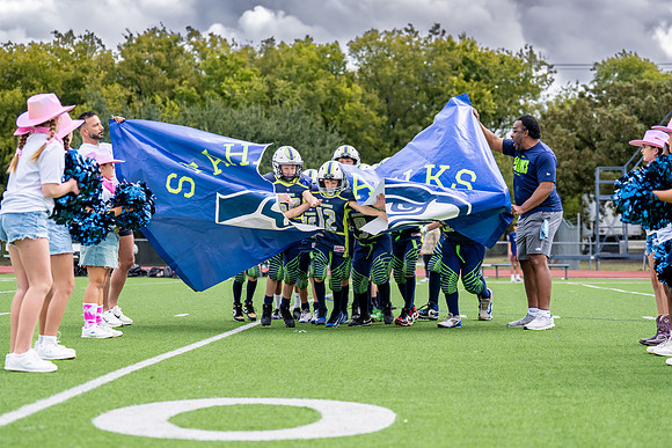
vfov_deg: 14.2
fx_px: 1798
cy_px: 235
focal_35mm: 96
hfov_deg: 21.2
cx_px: 302
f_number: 2.8
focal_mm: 70
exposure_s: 1/2500
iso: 320
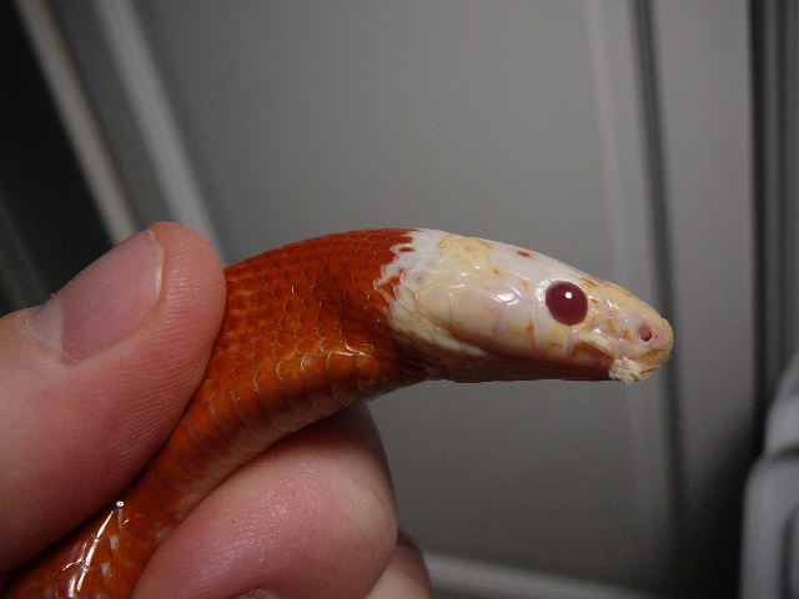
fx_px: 808
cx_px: 400
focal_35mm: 35
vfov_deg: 40.7
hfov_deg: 52.6
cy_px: 300
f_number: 2.8
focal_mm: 5.2
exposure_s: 1/60
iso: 100
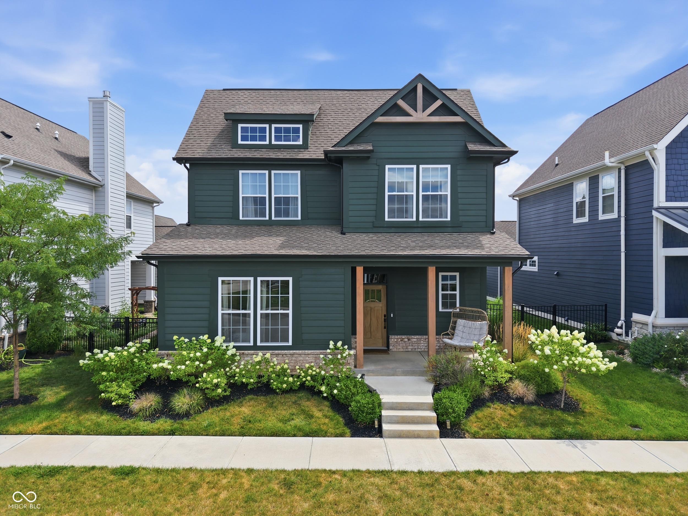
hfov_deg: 71.6
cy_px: 258
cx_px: 344
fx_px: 477
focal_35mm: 24
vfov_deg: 56.8
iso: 340
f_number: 1.8
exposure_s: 1/6000
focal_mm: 8.7
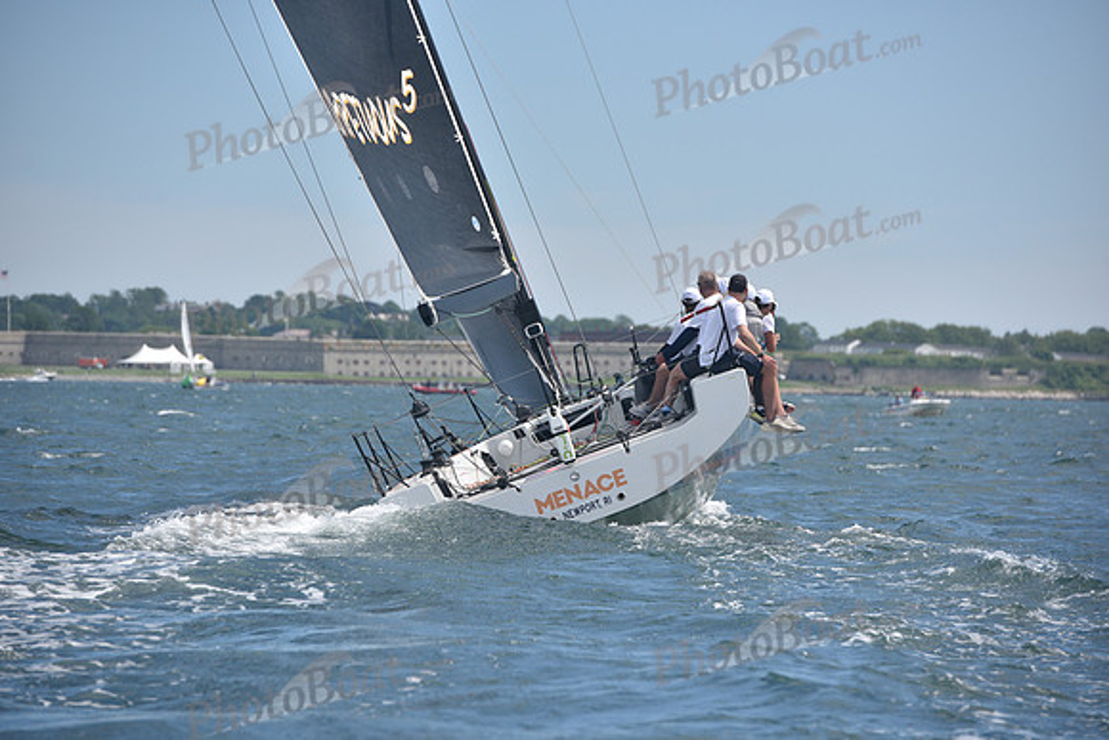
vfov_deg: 6.9
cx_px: 554
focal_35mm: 200
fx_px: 6162
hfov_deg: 10.3
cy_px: 370
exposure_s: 1/800
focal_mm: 200
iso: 320
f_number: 5.6
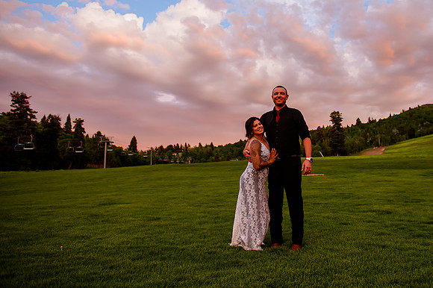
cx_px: 276
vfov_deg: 42.4
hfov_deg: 59.6
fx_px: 371
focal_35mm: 31
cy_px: 128
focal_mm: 24
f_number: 3.2
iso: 2000
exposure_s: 1/320
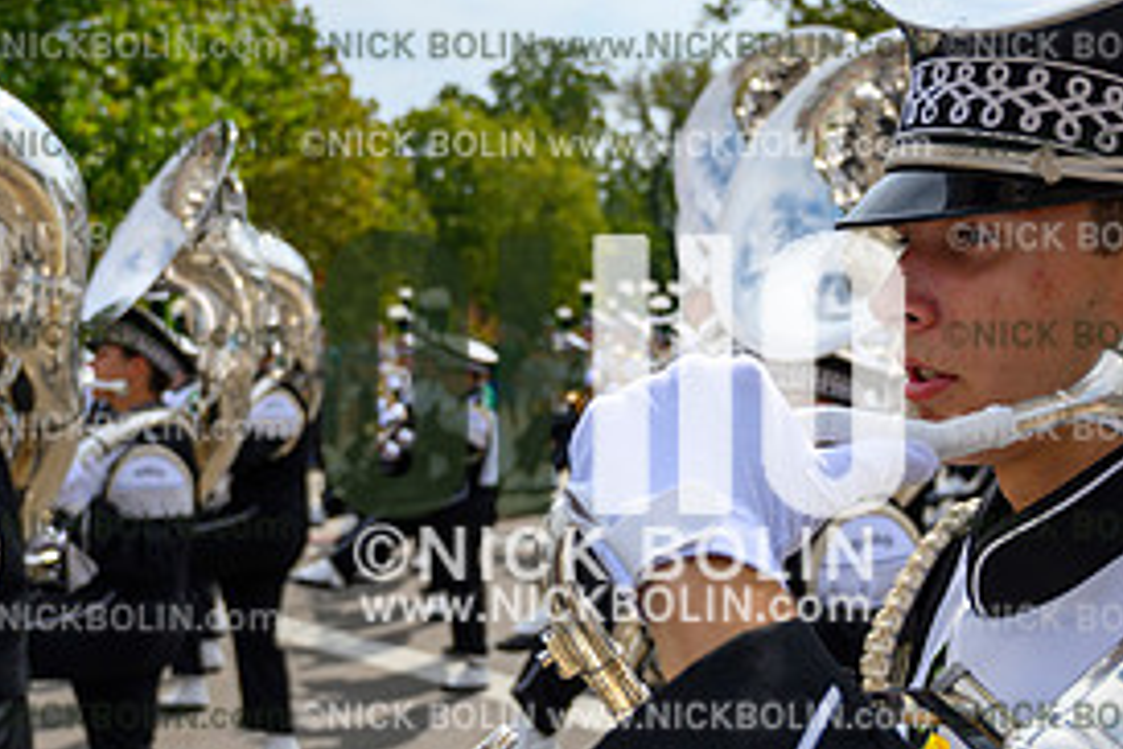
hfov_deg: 38.8
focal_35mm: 51
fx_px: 1591
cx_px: 613
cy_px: 428
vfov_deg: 26.5
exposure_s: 1/2500
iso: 100
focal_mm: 24
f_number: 4
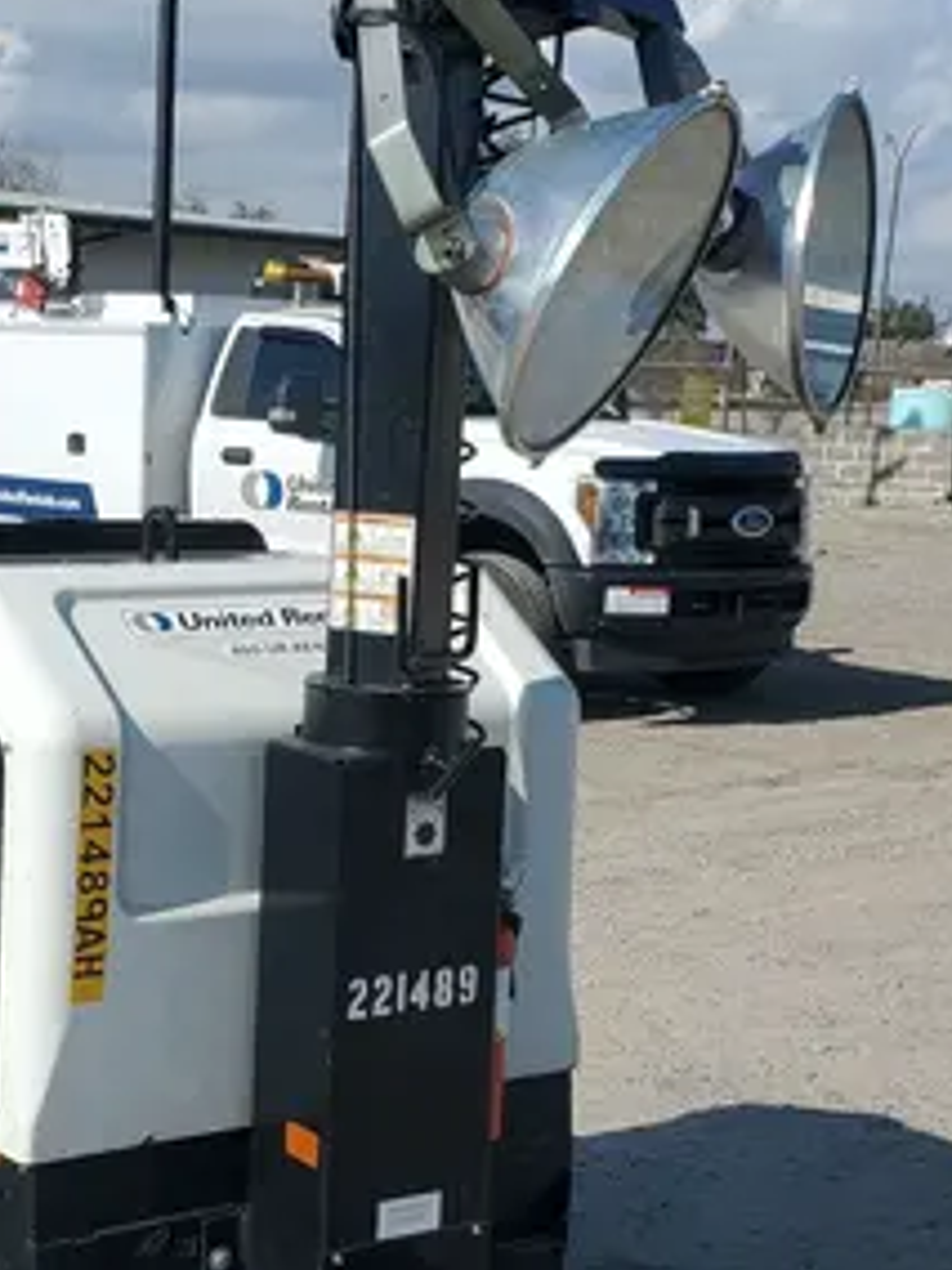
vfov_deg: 29.0
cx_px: 349
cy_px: 695
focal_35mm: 67
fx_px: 2457
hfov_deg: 21.9
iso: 50
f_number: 2.4
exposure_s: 1/2423
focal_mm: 4.3
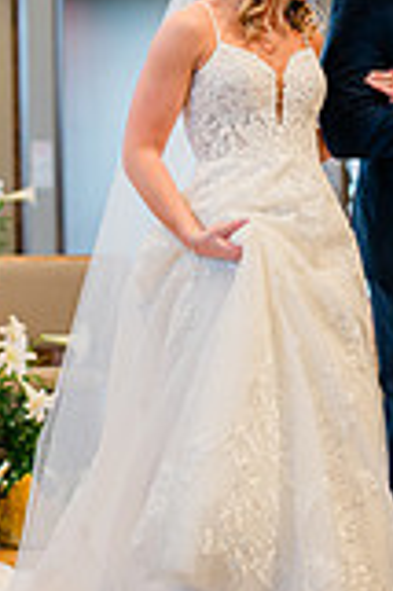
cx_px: 332
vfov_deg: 9.2
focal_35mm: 223
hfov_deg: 6.1
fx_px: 3659
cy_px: 250
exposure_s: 1/250
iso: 1000
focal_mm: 80
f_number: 2.8
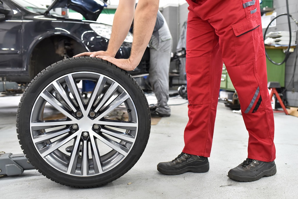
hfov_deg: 54.4
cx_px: 149
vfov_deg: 37.9
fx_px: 290
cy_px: 100
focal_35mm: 35
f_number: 3.5
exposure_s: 1/160
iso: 2200
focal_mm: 35
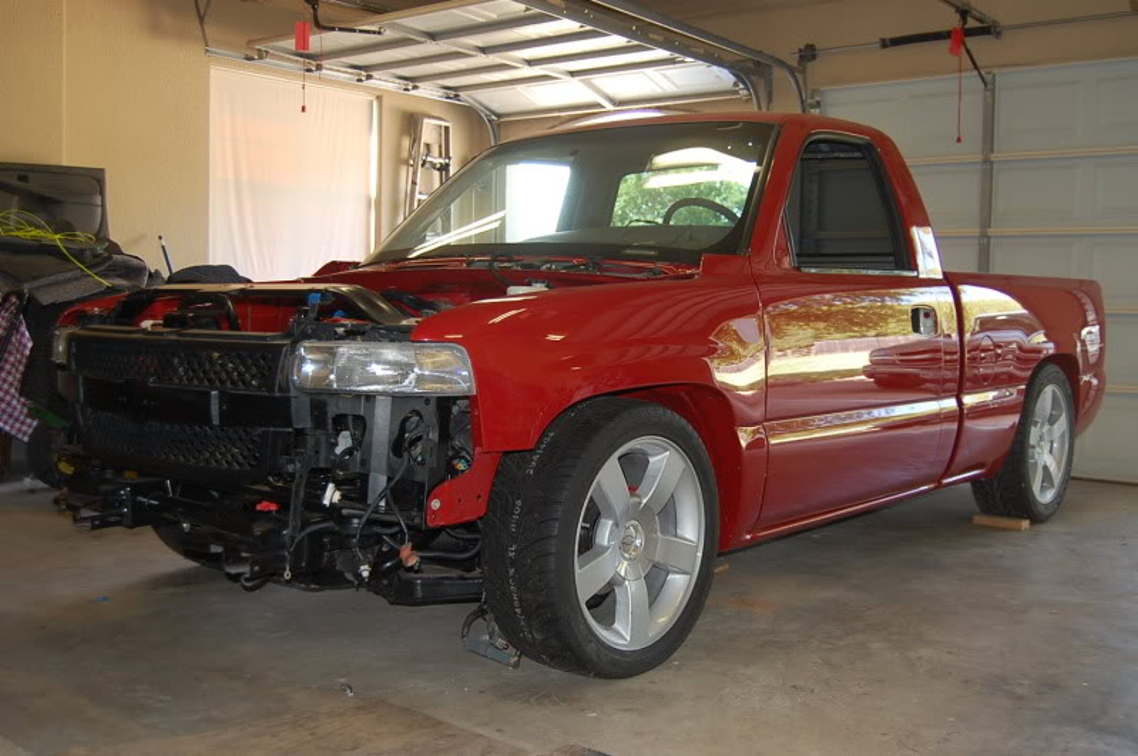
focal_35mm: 36
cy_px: 378
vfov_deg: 36.8
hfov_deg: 53.2
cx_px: 569
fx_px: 1137
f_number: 4
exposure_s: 1/60
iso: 400
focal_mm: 24
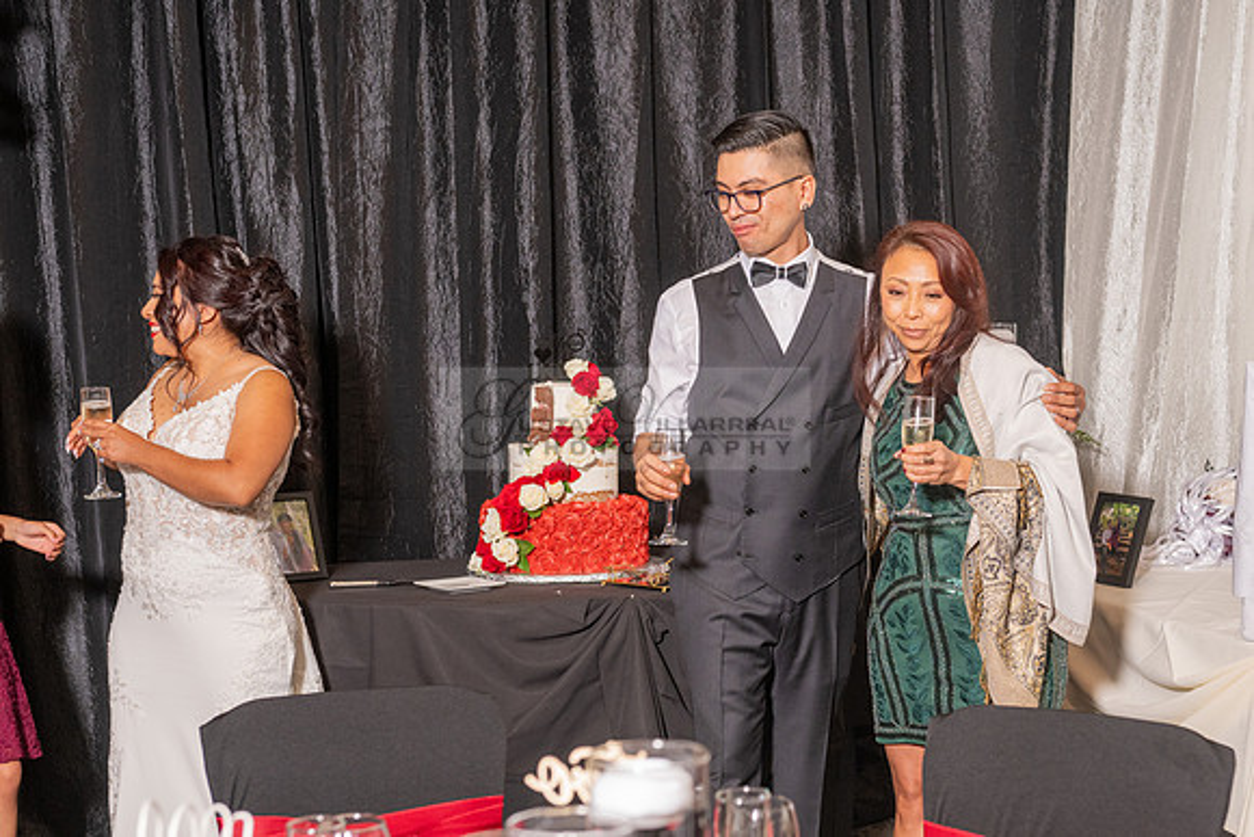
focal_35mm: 61
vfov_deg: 22.3
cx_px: 842
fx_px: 2115
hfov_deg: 32.7
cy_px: 505
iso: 800
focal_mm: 45
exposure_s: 1/200
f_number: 4.5
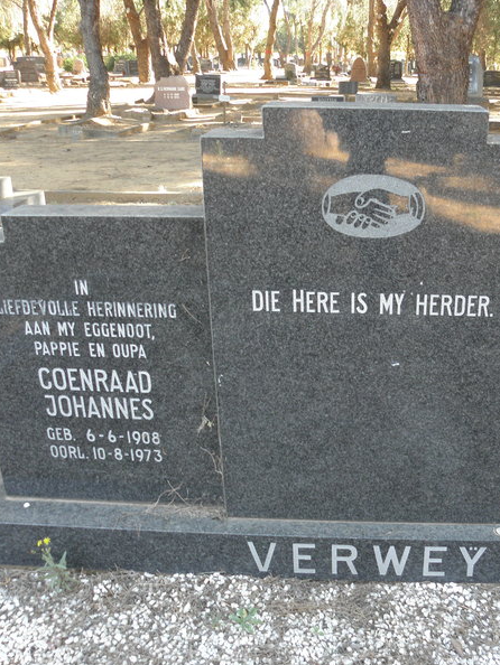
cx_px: 355
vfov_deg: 52.6
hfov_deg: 39.9
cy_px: 335
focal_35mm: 35
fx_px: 674
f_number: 2.8
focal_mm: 4.6
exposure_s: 1/25
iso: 80
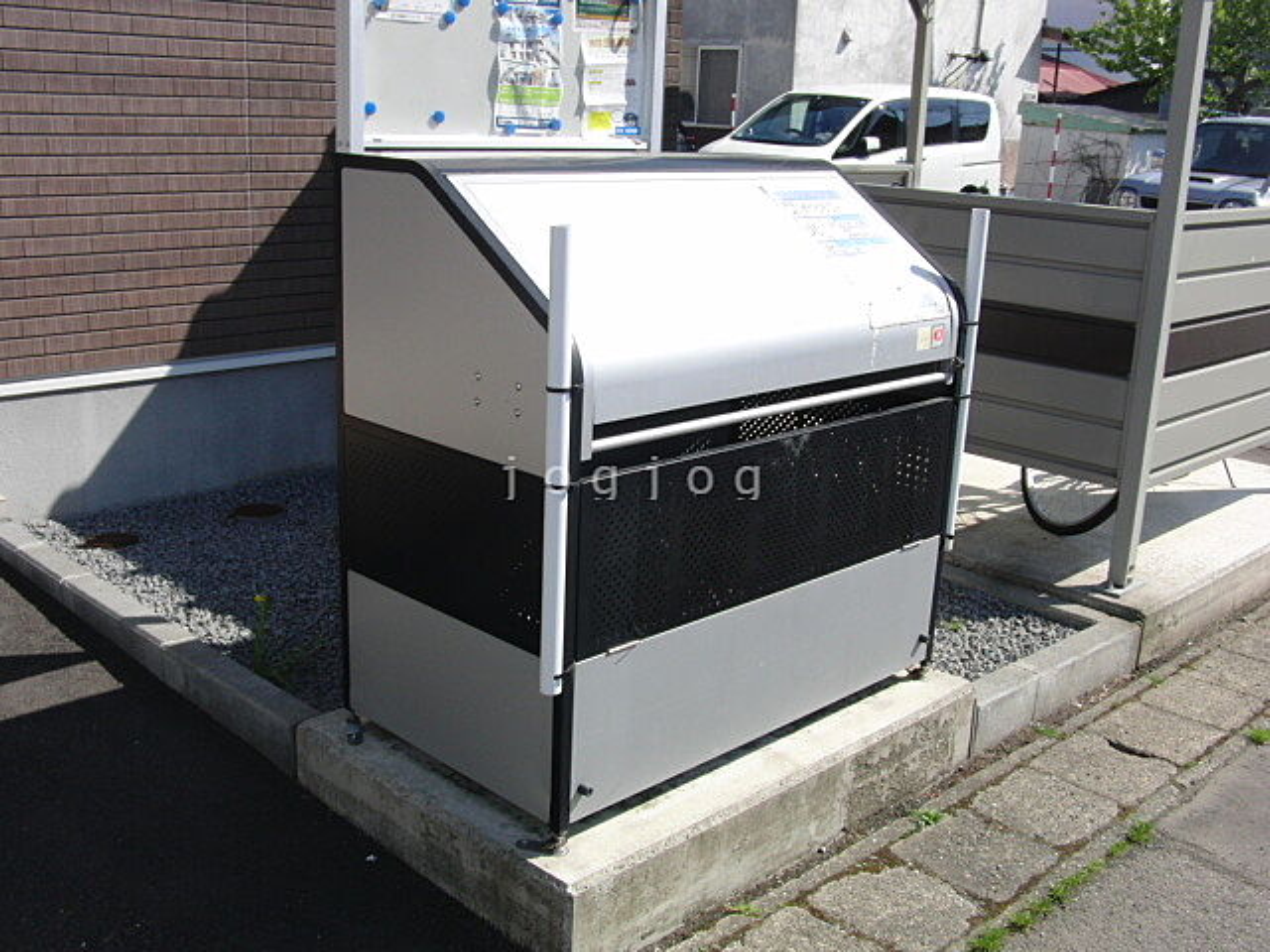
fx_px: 1357
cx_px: 635
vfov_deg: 38.7
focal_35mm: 37
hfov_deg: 50.1
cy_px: 476
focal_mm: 6.42
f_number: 8.5
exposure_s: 1/200
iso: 100
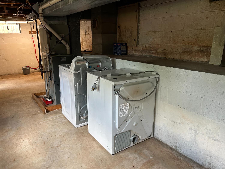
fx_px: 169
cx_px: 112
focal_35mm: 26
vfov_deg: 53.1
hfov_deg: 67.3
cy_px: 84
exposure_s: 1/60
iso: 125
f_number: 1.5
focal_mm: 5.7
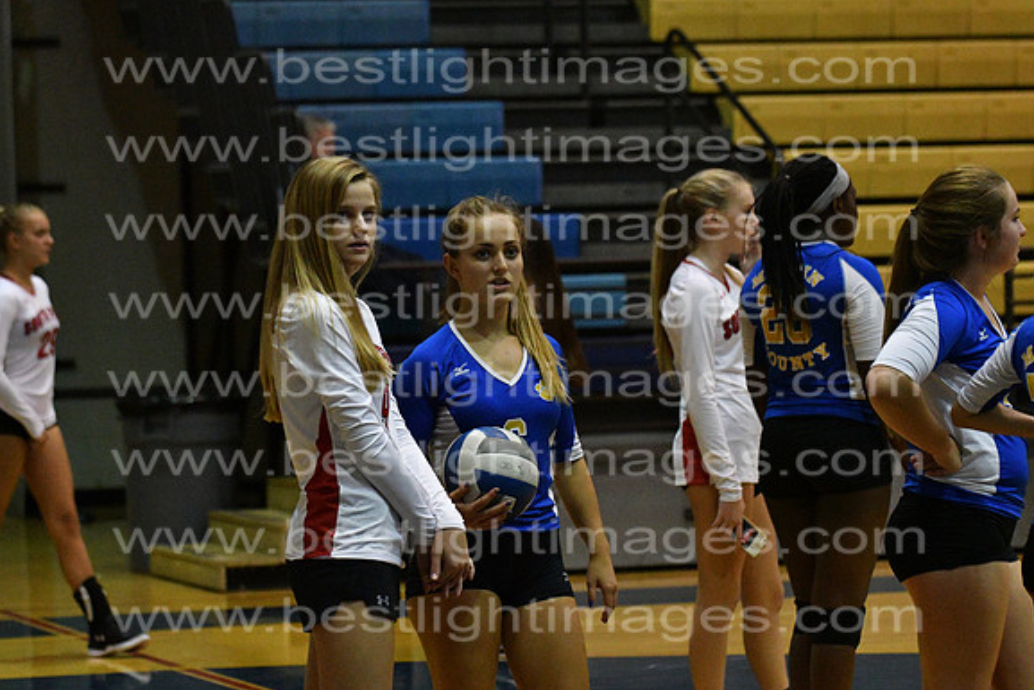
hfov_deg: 9.8
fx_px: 6062
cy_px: 345
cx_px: 518
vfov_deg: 6.5
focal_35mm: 211
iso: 8000
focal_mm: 140
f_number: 4
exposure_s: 1/640
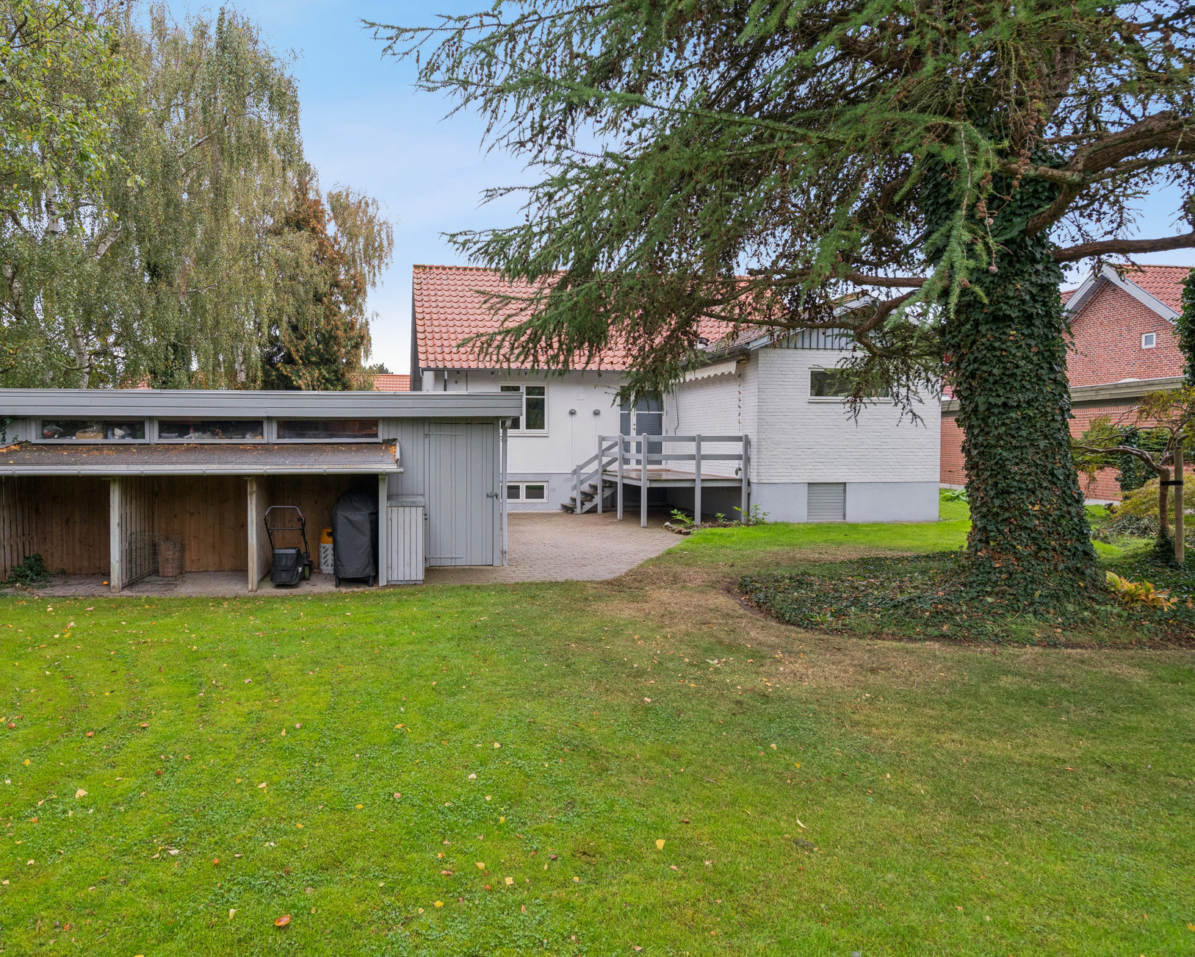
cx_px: 475
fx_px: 707
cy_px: 471
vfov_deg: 68.1
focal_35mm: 20
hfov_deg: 79.4
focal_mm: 17
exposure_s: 1/100
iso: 1000
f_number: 6.3
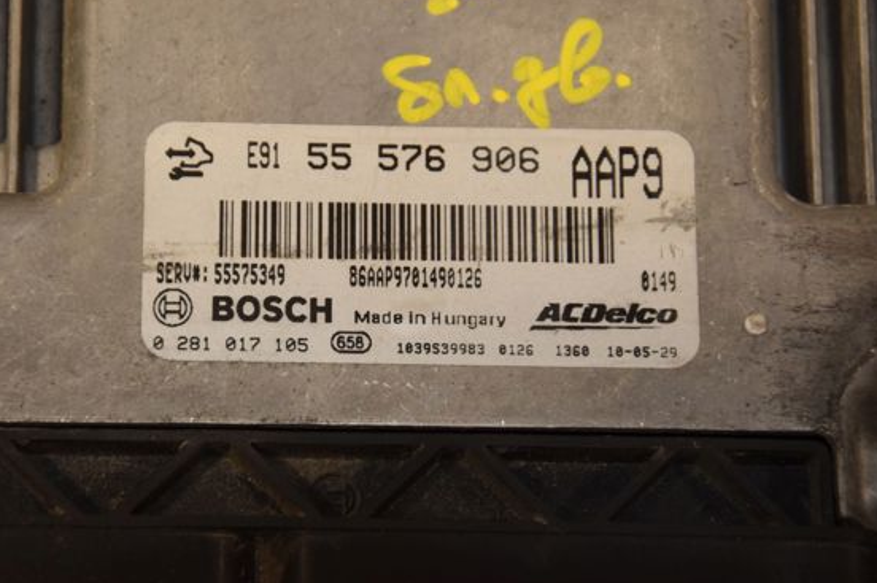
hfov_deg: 11.3
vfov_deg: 7.5
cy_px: 253
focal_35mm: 183
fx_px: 4444
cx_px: 378
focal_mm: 105
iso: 800
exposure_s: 1/200
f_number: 7.1
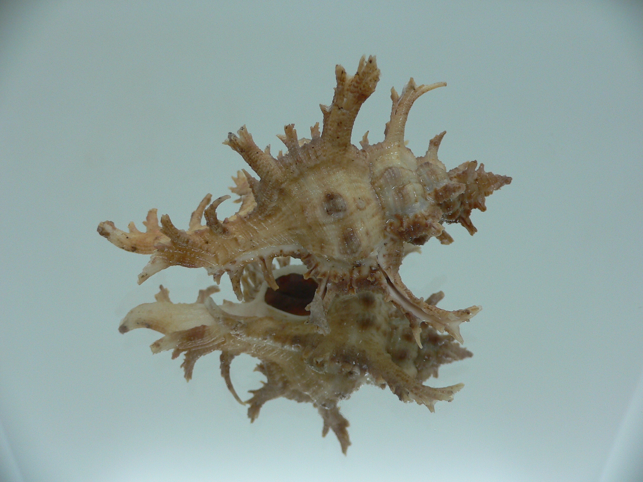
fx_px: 650
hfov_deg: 52.6
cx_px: 322
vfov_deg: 40.7
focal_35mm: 35
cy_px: 241
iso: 80
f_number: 2.8
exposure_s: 1/60
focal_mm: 4.6
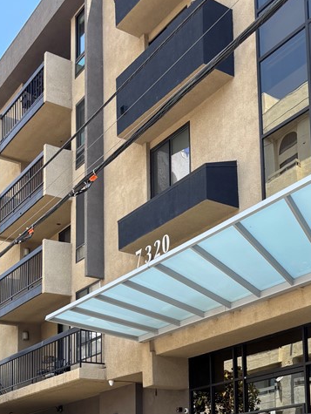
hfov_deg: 25.6
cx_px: 257
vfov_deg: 32.3
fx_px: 670
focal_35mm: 56
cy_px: 385
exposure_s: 1/544
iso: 50
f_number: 1.6
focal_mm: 5.96
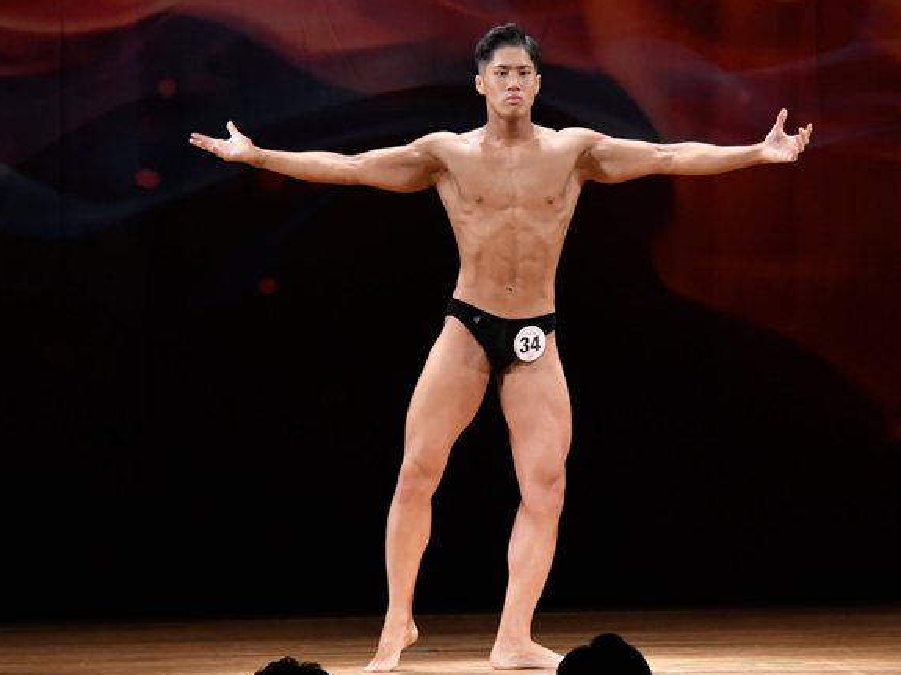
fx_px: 7312
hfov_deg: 7.0
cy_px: 299
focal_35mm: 281
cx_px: 573
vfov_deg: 5.3
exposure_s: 1/400
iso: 3200
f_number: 5.6
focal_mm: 145
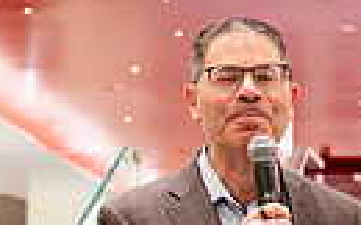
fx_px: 2182
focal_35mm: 222
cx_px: 609
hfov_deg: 9.1
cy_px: 324
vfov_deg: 5.8
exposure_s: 1/160
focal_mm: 46
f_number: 3.2
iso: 1250
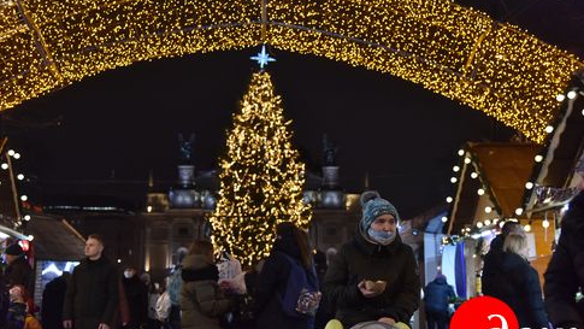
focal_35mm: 54
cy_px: 166
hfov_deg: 38.5
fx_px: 836
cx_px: 290
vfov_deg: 22.2
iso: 2500
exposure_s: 1/80
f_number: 4
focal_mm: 50
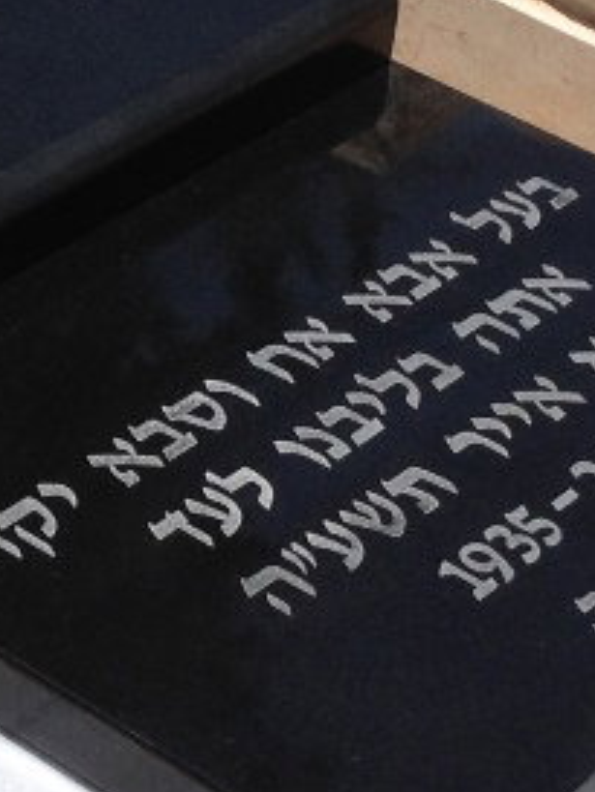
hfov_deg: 9.4
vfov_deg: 12.5
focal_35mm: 158
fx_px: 3618
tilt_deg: -34.9
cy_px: 294
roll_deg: -3.6
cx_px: 41
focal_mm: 4.12
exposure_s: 1/2584
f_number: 2.4
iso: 50
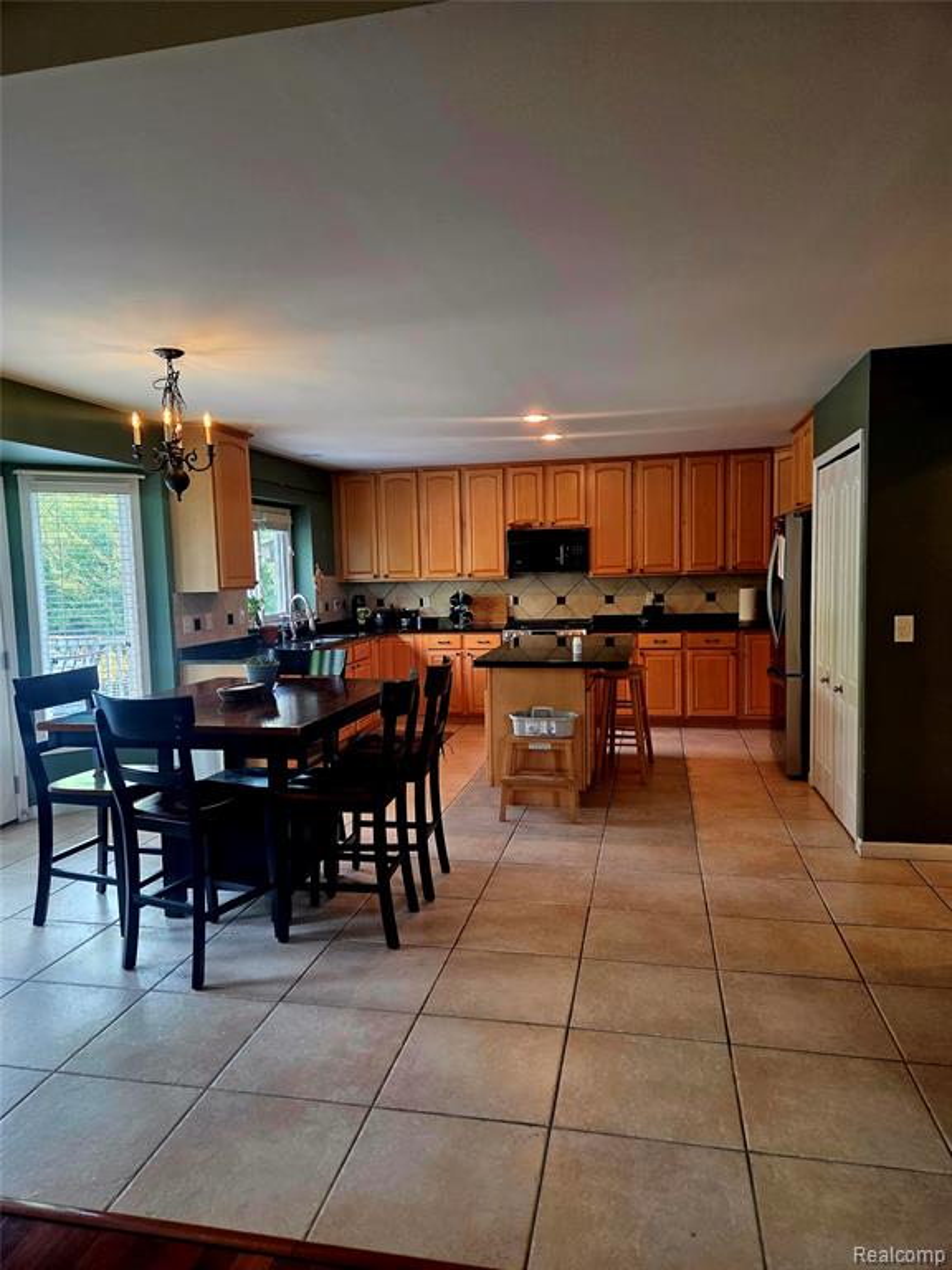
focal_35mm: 23
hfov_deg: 58.9
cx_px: 476
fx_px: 843
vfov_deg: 73.9
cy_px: 635
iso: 160
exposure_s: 1/120
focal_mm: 5.4
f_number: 1.8
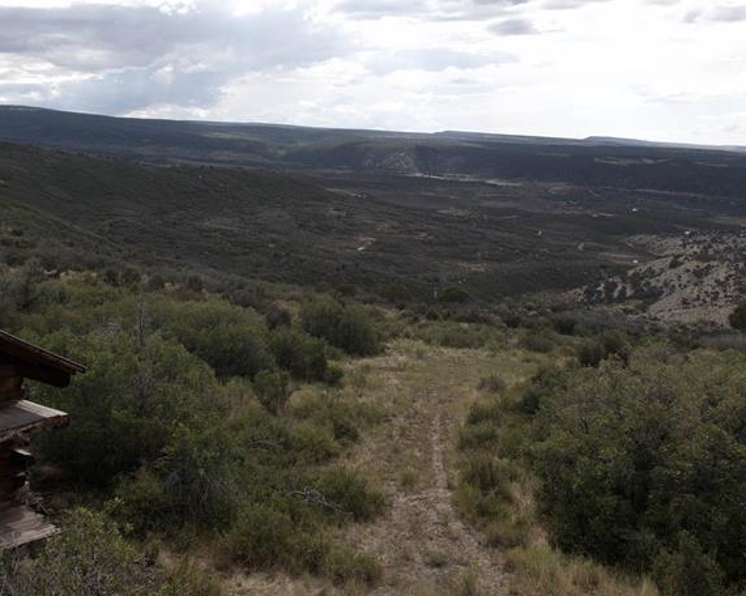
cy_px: 135
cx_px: 291
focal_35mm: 42
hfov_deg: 43.6
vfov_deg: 34.7
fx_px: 927
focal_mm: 12.29
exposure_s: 1/80
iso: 230
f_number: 2.8
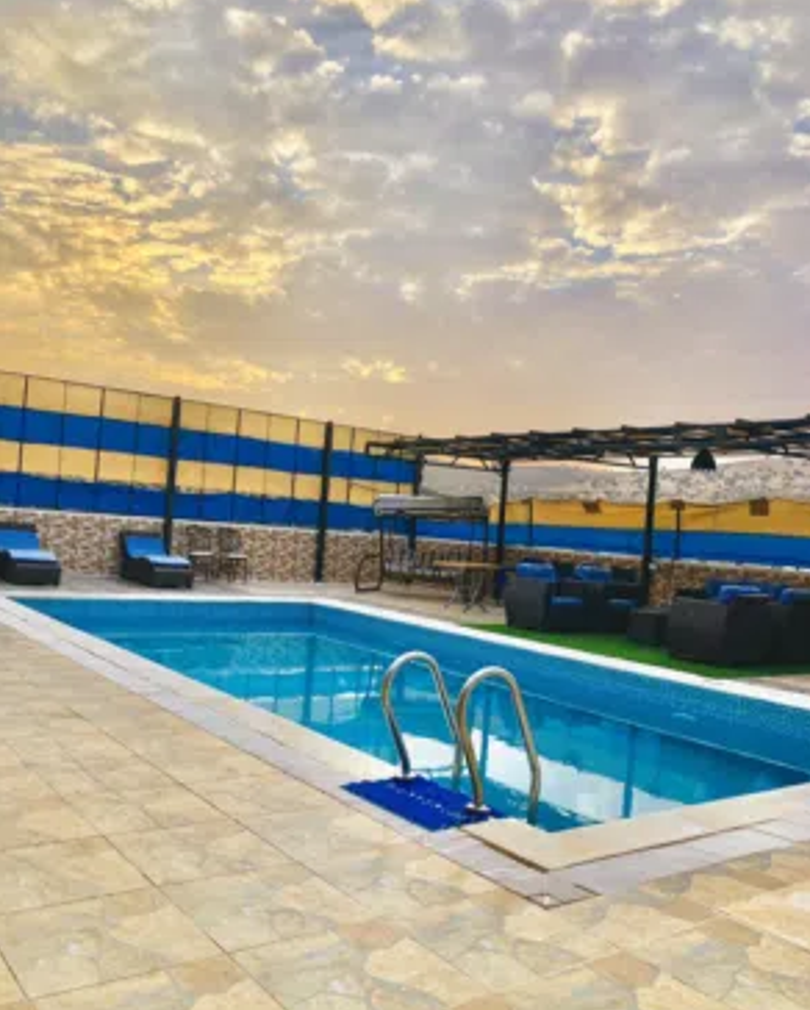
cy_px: 538
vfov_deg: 58.7
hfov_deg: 48.6
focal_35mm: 30
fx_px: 897
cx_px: 411
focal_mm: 3.99
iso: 20
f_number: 1.8
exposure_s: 1/457
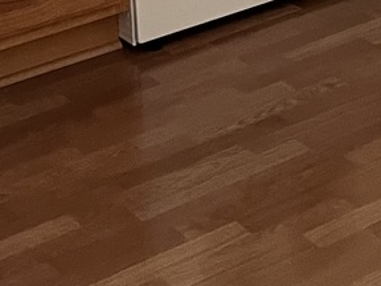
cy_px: -409
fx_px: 1431
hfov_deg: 14.6
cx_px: 478
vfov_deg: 9.9
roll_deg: +1.5
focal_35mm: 130
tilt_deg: -6.3
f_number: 1.6
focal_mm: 5.1
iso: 500
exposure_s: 1/60
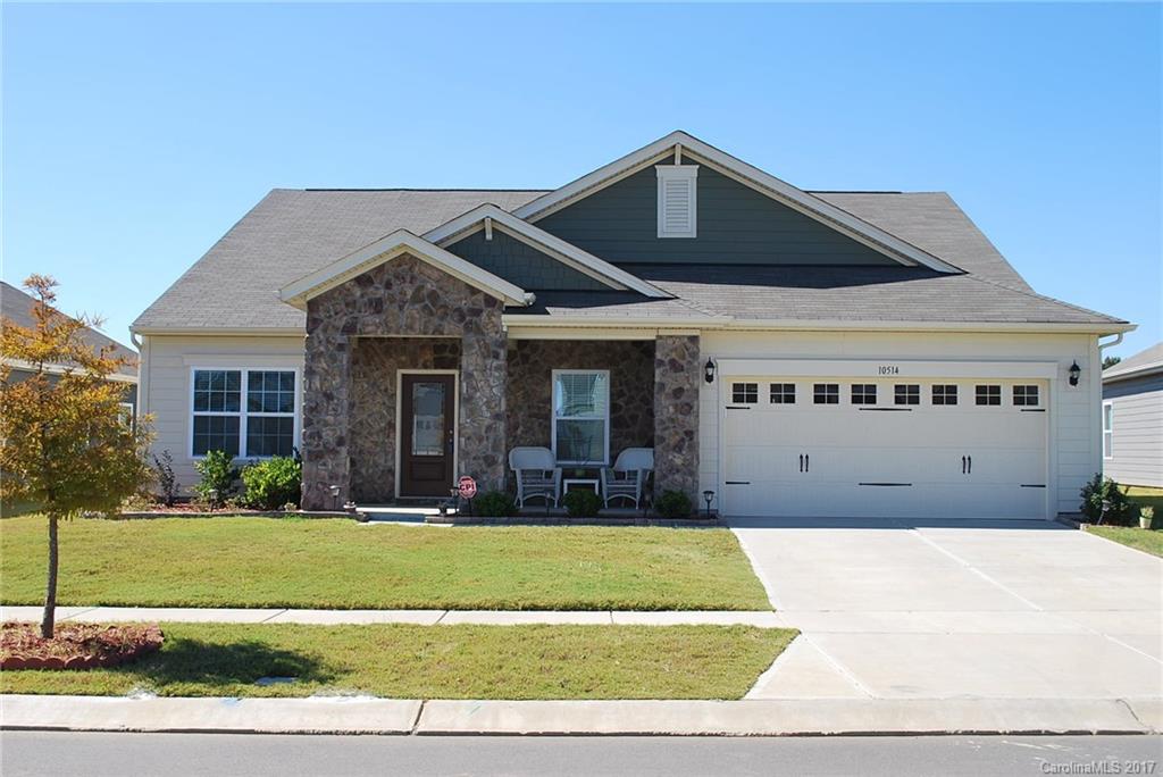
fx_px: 1261
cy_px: 388
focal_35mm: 39
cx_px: 582
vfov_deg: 34.3
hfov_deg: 49.5
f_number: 7.1
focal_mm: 26
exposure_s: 1/200
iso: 100
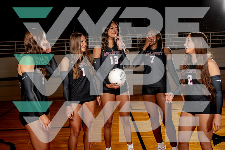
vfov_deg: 33.4
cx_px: 112
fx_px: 250
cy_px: 75
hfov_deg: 48.4
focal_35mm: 40
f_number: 5.6
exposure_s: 1/250
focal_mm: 40
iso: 100
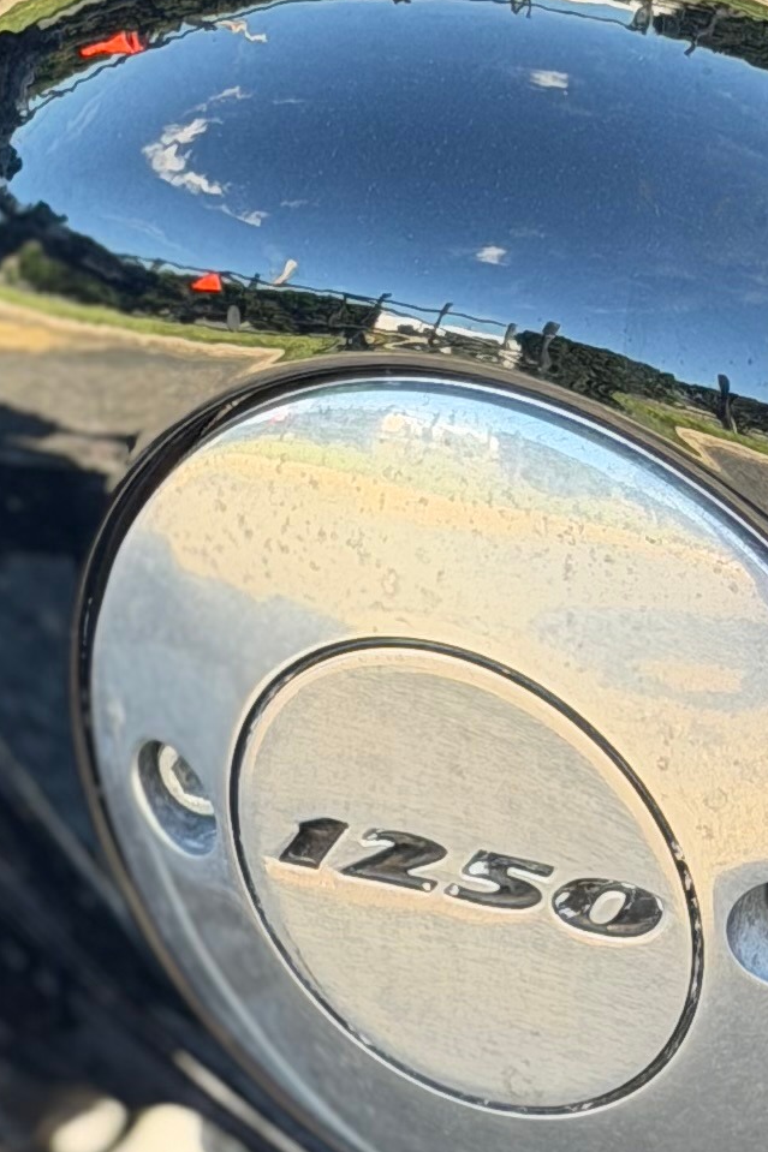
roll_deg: -5.0
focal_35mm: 210
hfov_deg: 6.5
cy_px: 448
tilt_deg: -11.7
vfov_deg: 9.8
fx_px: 6722
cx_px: 636
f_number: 1.78
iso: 50
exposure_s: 1/223
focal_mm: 6.76
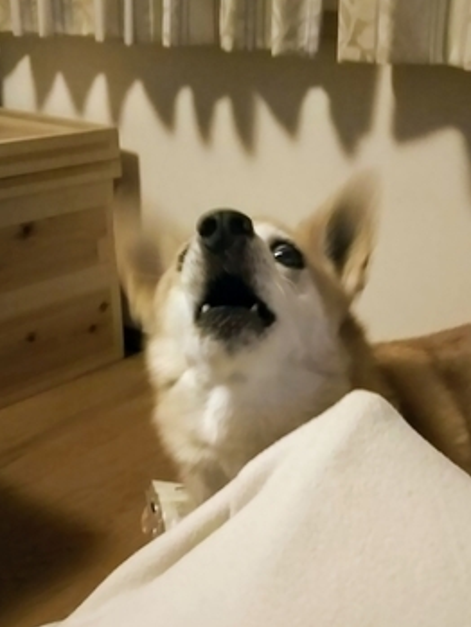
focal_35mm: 43
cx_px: 272
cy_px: 358
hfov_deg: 33.6
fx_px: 780
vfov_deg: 43.7
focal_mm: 4
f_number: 2.2
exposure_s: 1/24
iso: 640
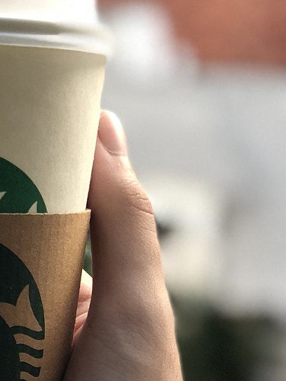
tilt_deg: -28.5
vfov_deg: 12.9
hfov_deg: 9.6
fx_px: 1685
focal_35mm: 153
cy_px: 214
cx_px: -43
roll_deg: -3.0
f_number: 2.4
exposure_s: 1/60
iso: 32
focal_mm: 6
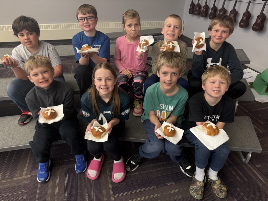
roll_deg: -1.3
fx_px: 186
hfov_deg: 71.6
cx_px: 134
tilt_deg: -30.9
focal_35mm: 24
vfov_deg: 56.8
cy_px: 100
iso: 160
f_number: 1.78
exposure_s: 1/60
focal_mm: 6.76
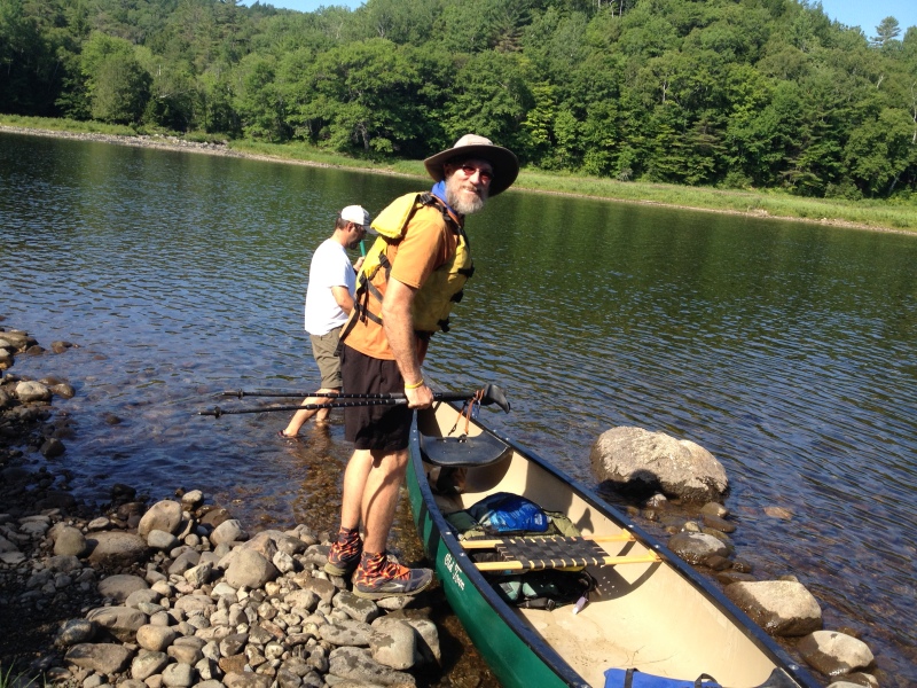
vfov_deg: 40.7
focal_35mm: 35
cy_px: 344
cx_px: 458
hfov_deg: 52.6
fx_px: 927
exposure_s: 1/746
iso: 50
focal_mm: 4.28
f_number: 2.4
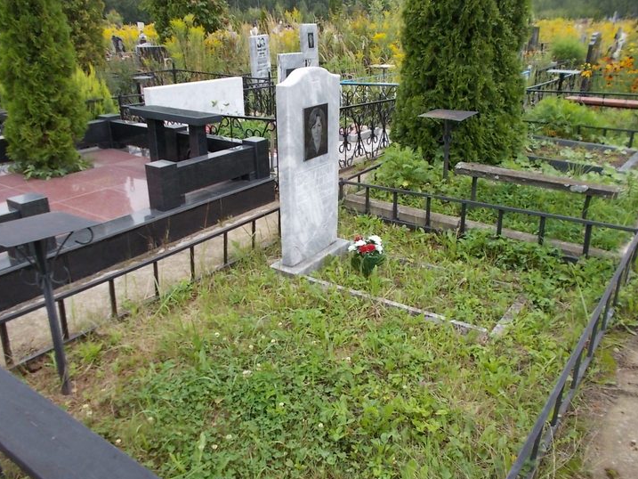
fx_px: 535
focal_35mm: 29
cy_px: 239
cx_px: 328
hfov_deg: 61.6
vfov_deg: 48.2
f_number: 3.2
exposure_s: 1/160
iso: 80
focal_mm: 4.6
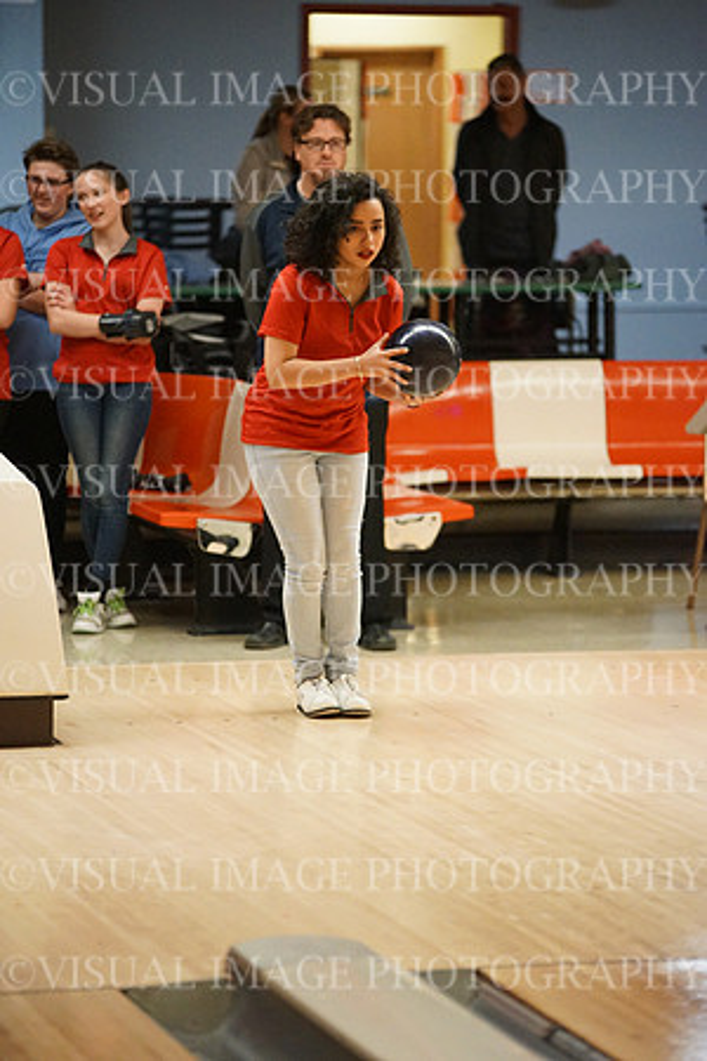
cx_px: 354
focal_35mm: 150
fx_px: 4418
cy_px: 530
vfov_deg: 13.7
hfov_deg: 9.1
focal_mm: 150
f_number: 2.8
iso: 8000
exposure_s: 1/400
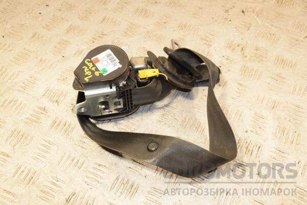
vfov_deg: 26.5
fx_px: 435
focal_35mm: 51
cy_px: 102
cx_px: 154
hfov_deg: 38.9
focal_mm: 34
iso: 800
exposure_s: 1/200
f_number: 6.3
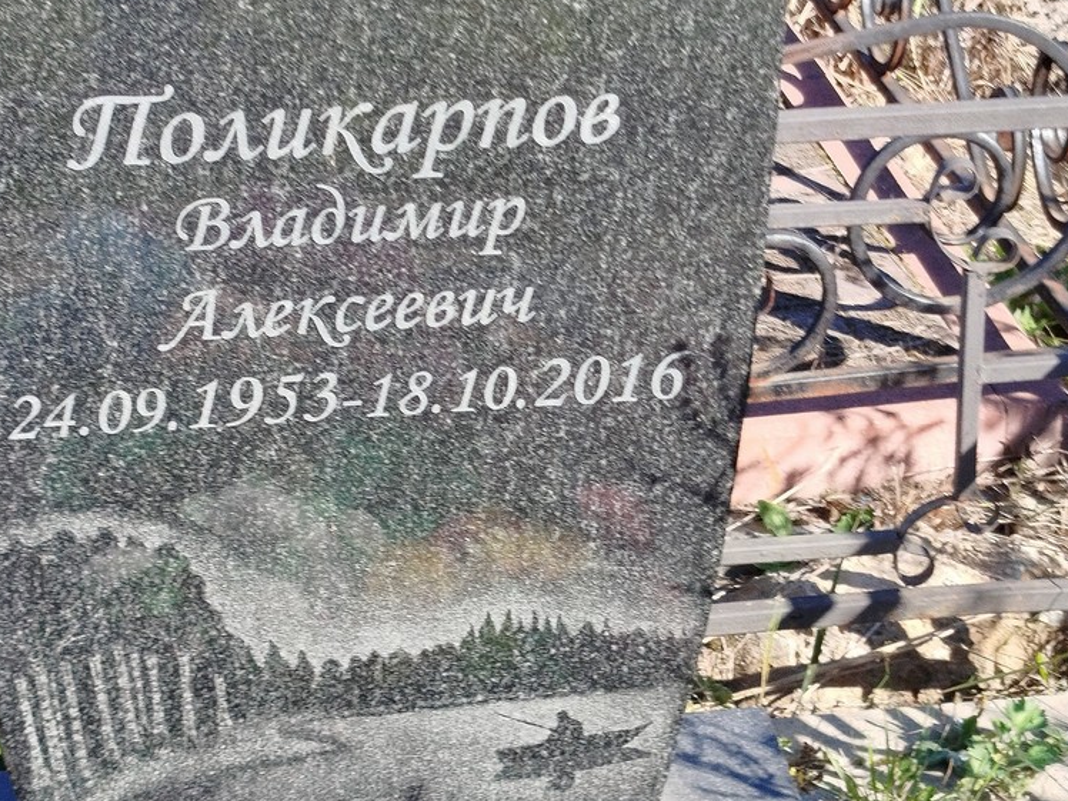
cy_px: 415
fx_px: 956
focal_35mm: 31
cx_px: 541
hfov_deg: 58.3
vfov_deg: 45.4
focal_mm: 5.31
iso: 50
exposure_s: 1/251
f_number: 1.7
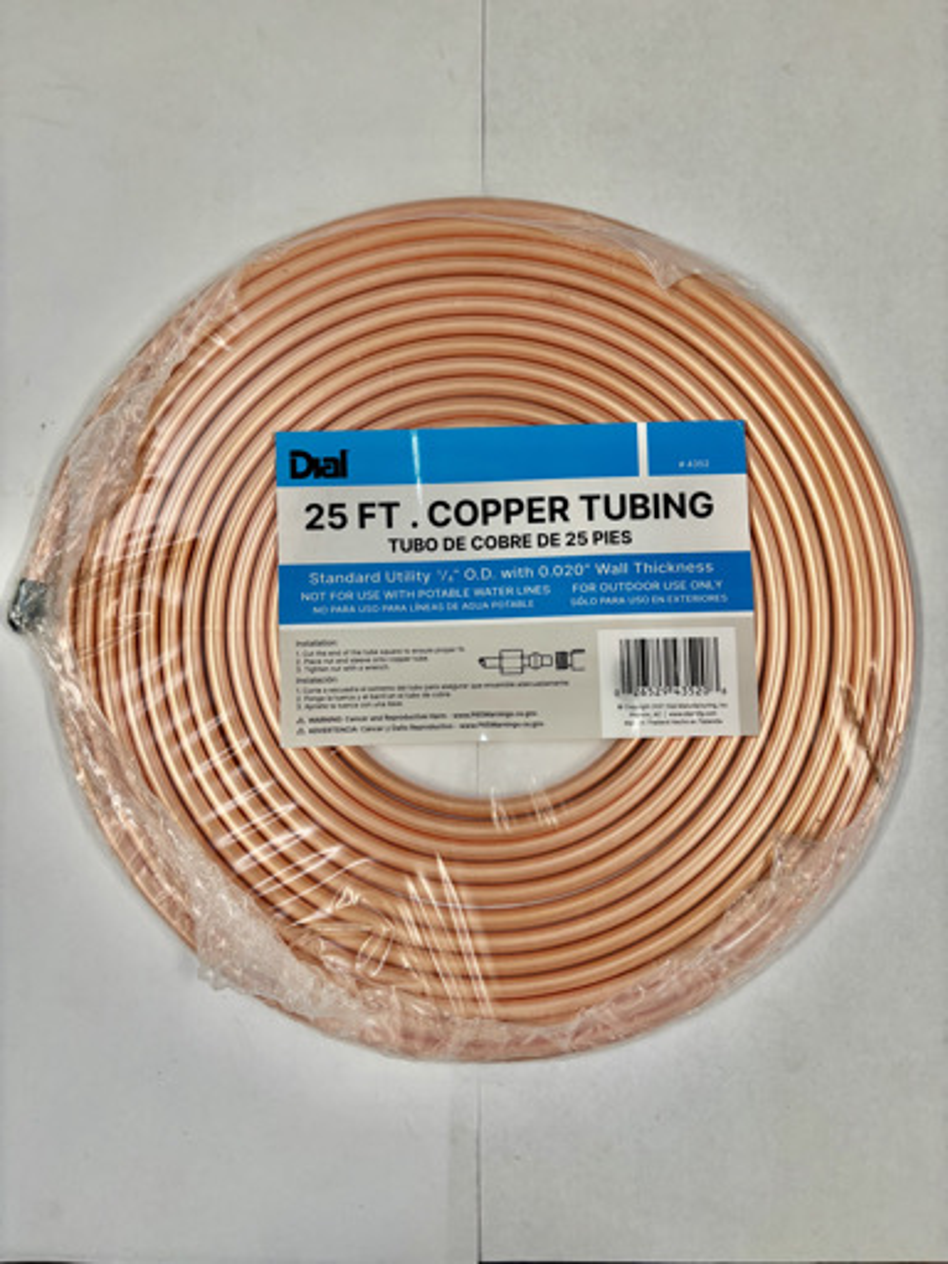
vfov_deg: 67.3
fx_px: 949
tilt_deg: -84.4
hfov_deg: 53.1
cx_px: 474
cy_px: 632
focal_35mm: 26
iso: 125
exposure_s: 1/120
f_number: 1.6
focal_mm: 5.96
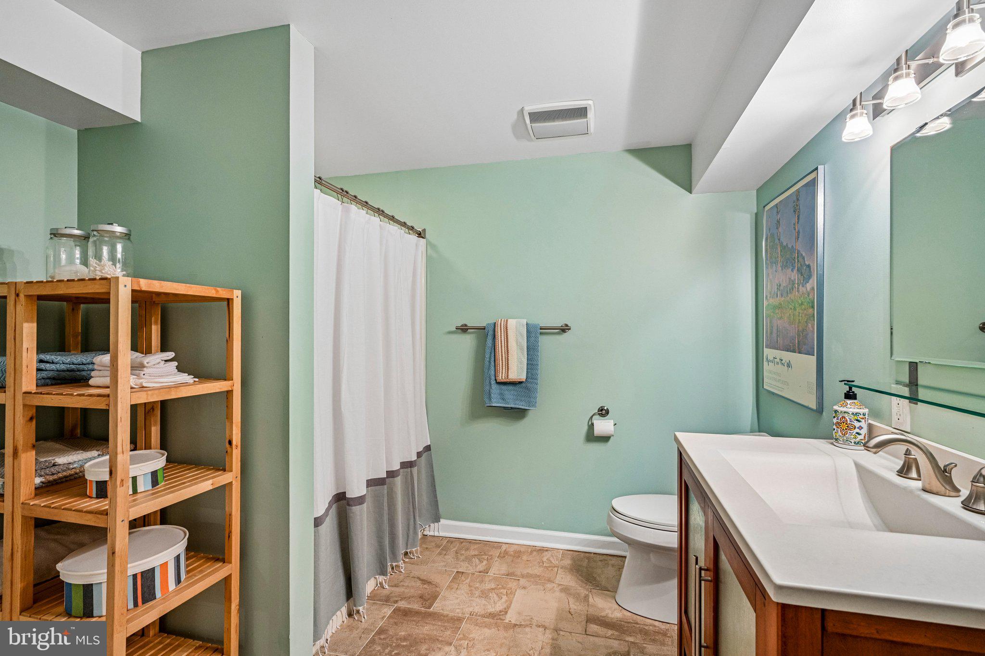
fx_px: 438
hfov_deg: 96.7
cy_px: 328
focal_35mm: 16
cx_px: 492
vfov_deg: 73.7
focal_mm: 16
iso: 800
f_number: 8
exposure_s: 1/13
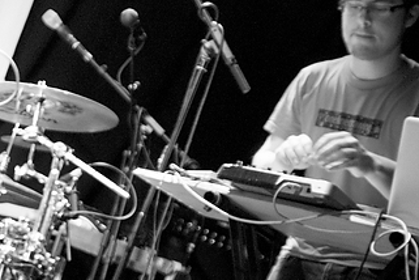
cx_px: 16
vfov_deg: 16.1
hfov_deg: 23.3
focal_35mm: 84
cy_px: 246
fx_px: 978
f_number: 1.8
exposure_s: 1/40
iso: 400
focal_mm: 20
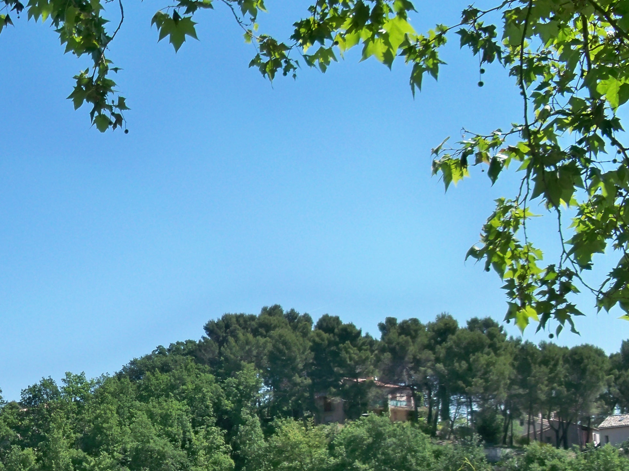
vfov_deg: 20.0
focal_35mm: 72
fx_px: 1308
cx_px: -1
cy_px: 434
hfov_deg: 25.7
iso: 64
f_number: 3.5
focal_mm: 6.2
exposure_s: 1/640
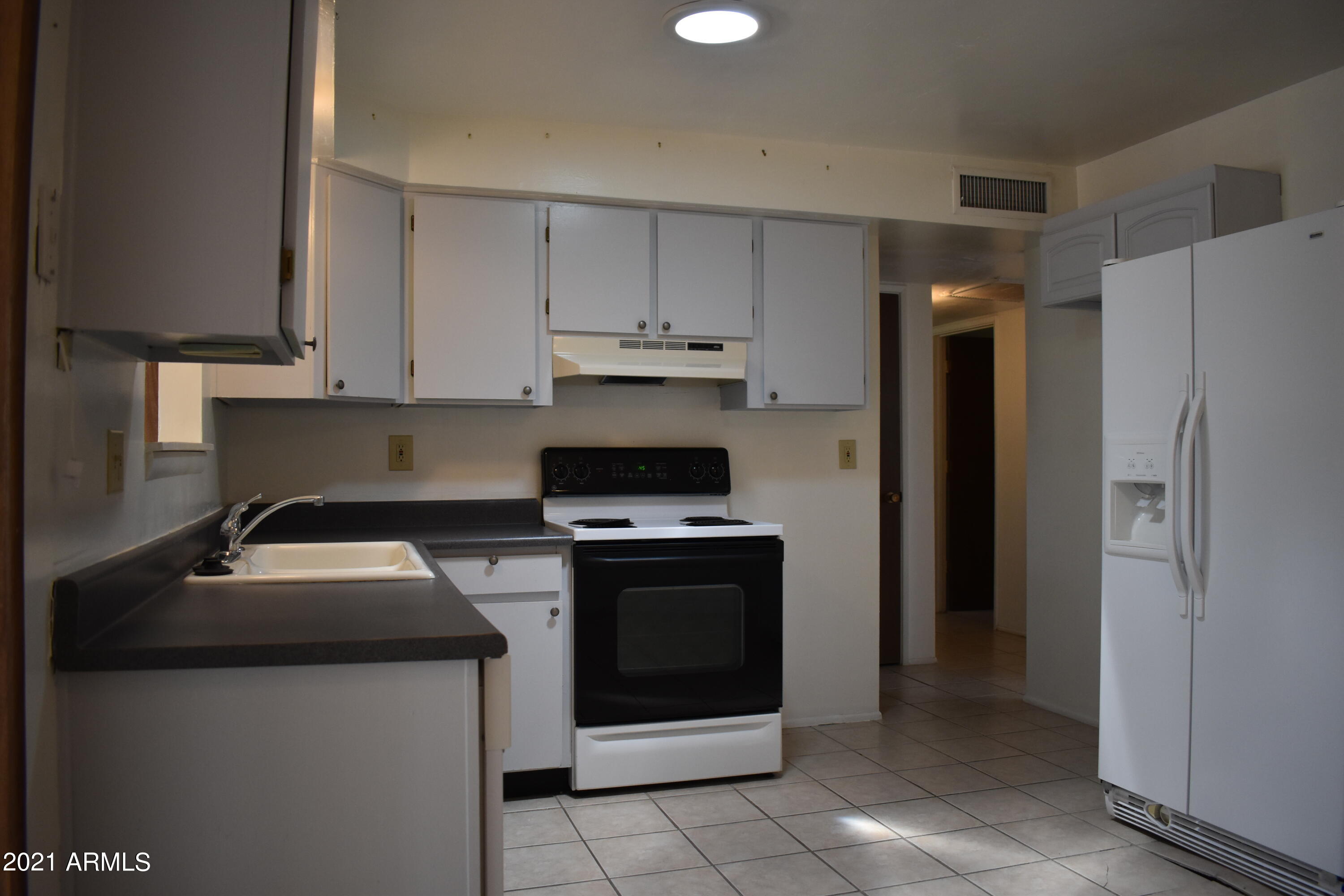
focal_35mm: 27
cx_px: 672
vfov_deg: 47.9
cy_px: 448
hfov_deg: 67.4
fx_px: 1008
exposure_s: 1/200
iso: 800
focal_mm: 18
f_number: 3.5
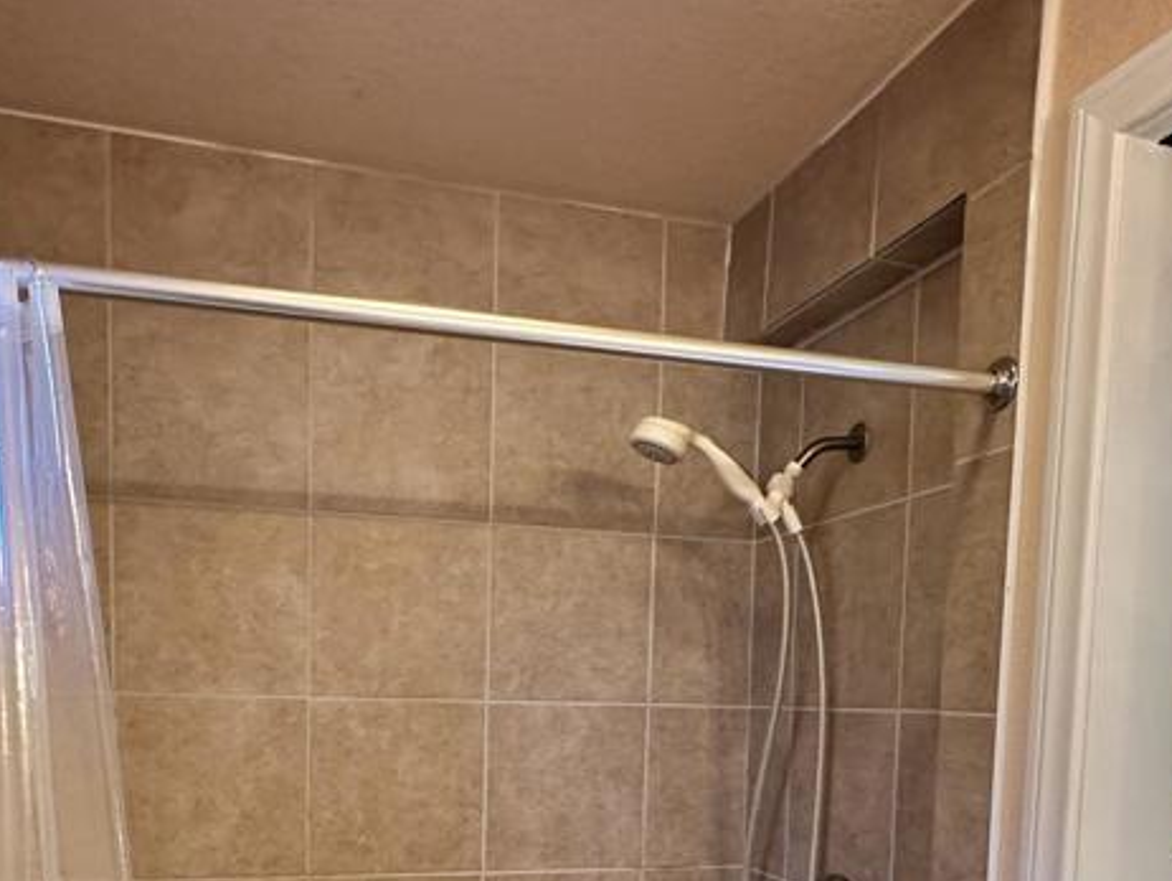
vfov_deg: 41.9
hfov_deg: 58.2
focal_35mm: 31
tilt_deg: -6.4
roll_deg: -0.6
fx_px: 1050
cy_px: 790
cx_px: 520
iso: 320
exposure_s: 1/60
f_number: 2.2
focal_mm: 2.22
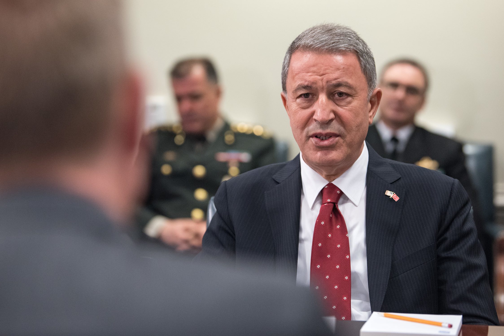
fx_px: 1625
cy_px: 168
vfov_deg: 11.8
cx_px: 252
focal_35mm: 116
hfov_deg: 17.6
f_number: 2.8
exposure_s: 1/500
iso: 1600
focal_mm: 116
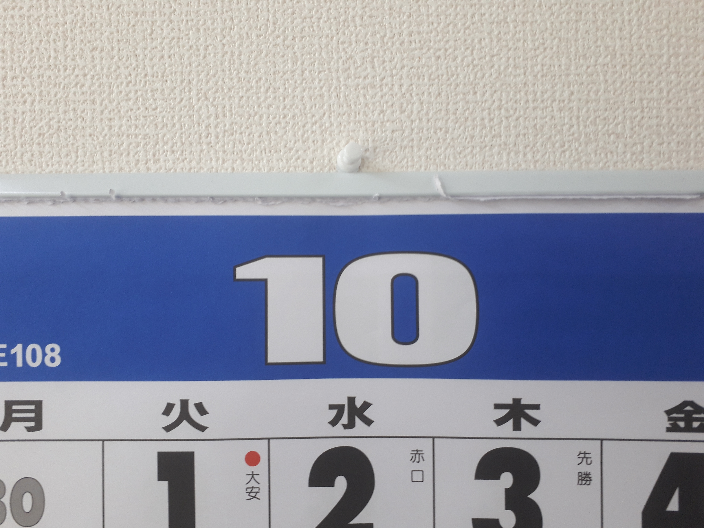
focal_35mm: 27
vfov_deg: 51.4
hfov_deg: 65.3
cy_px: 264
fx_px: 549
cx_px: 352
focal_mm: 3.6
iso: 64
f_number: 1.9
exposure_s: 1/50
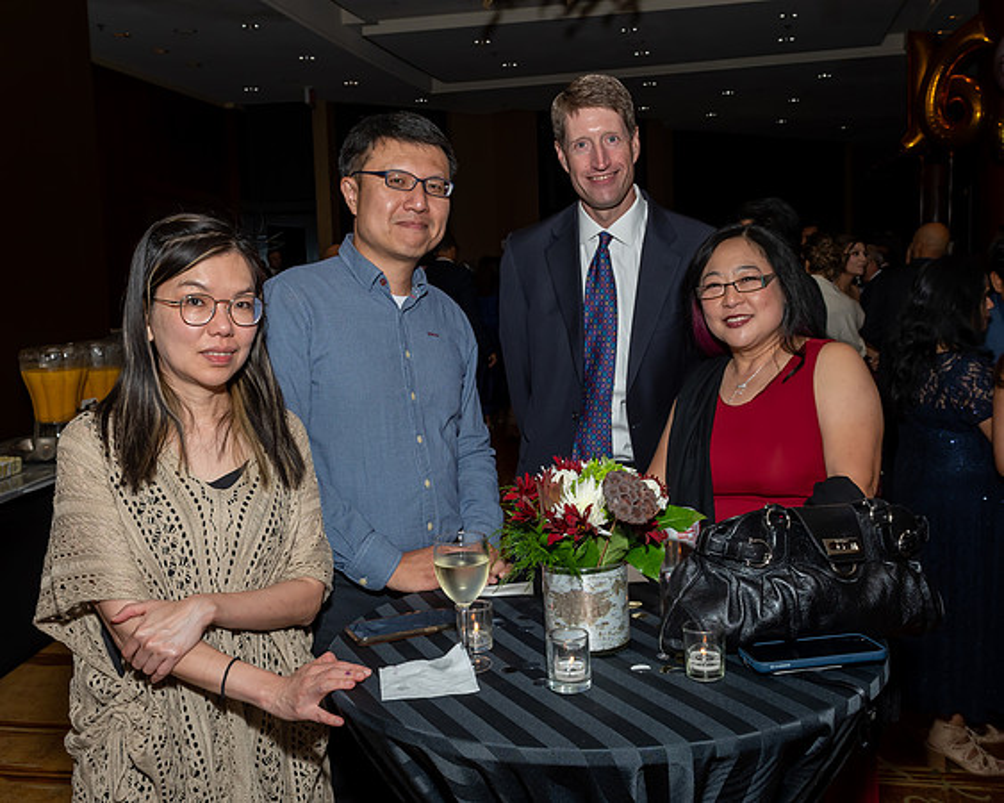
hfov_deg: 51.9
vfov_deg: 42.5
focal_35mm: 35
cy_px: 377
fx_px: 1032
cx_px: 490
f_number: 7.1
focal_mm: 17
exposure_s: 1/250
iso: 500
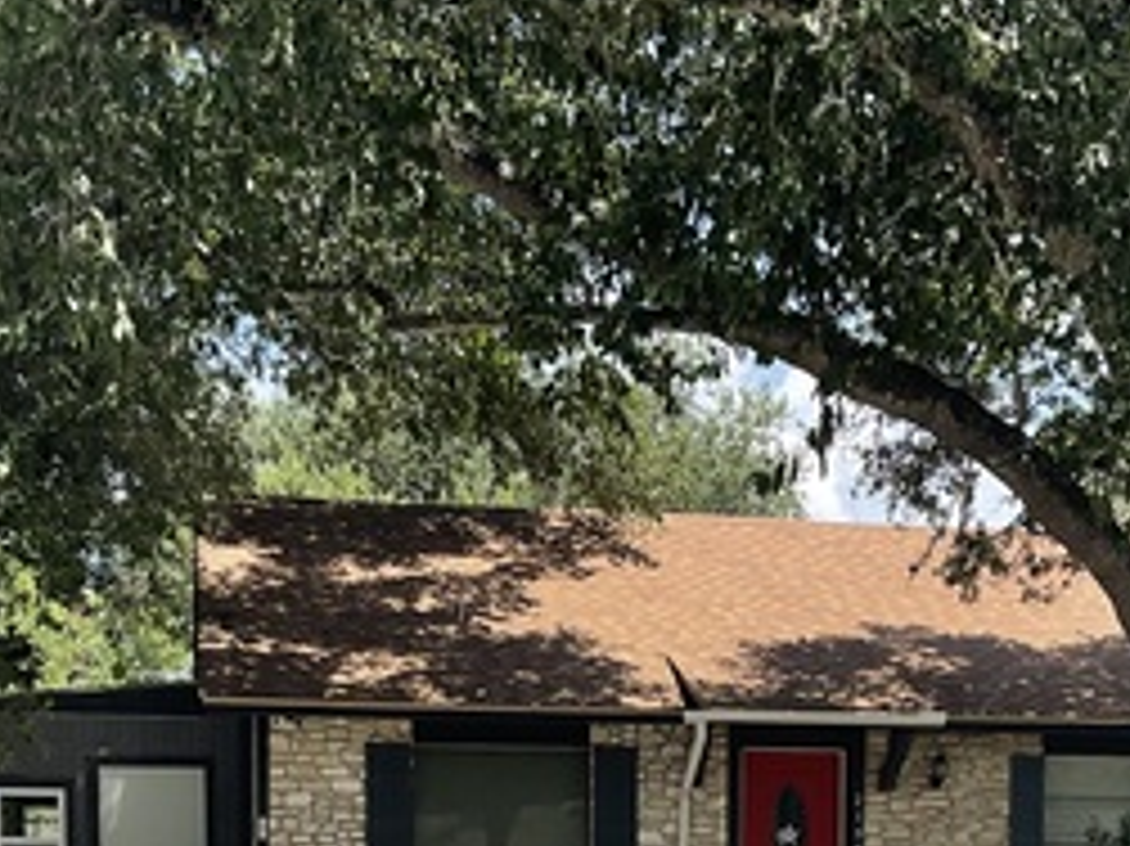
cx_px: 666
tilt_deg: -1.6
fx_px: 2414
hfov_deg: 26.3
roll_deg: +0.9
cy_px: 1022
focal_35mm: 74
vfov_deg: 18.8
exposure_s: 1/1342
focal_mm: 3
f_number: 1.8
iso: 16
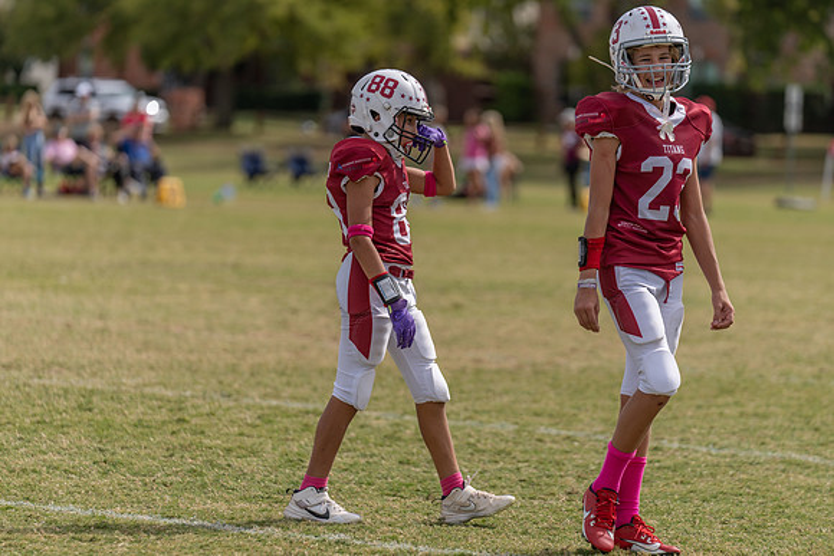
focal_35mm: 200
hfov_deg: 10.3
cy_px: 278
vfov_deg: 6.9
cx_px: 417
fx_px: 4634
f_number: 3.5
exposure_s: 1/1600
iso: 100
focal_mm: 200
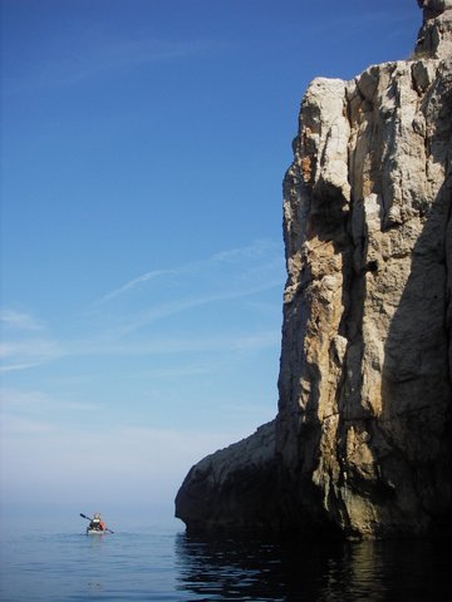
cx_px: 226
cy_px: 301
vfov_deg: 49.0
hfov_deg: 37.7
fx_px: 662
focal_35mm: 38
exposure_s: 1/640
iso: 50
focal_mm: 6.3
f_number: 3.3
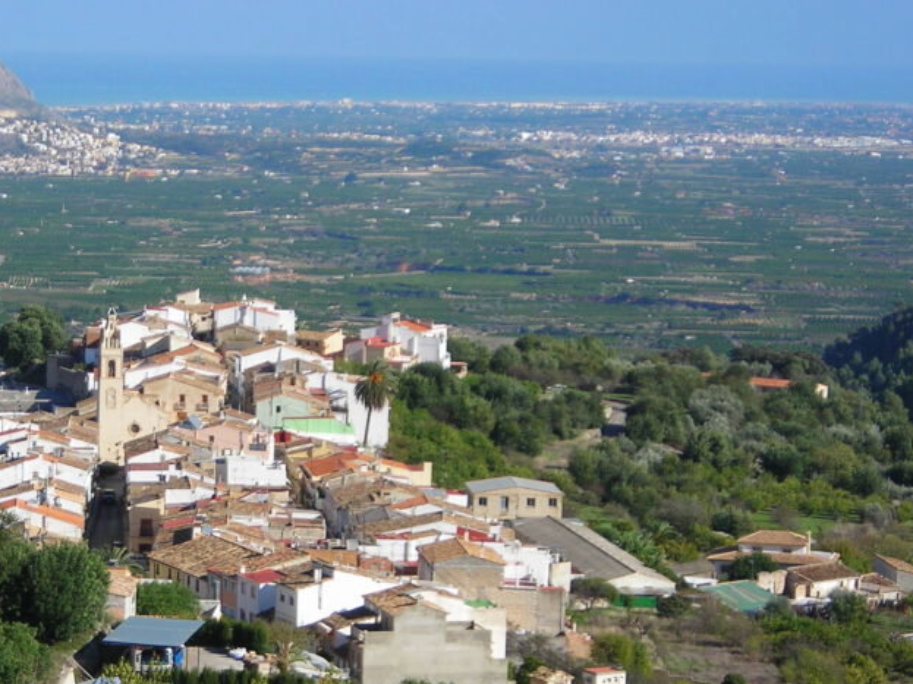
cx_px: 224
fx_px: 3903
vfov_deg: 10.0
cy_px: 477
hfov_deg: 13.3
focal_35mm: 148
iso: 50
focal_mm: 14.8
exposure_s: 1/326
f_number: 4.6
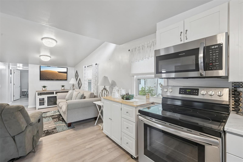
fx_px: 101
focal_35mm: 15
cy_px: 81
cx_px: 122
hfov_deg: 100.4
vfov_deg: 77.3
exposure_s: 1/10
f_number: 8
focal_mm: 15
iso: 400
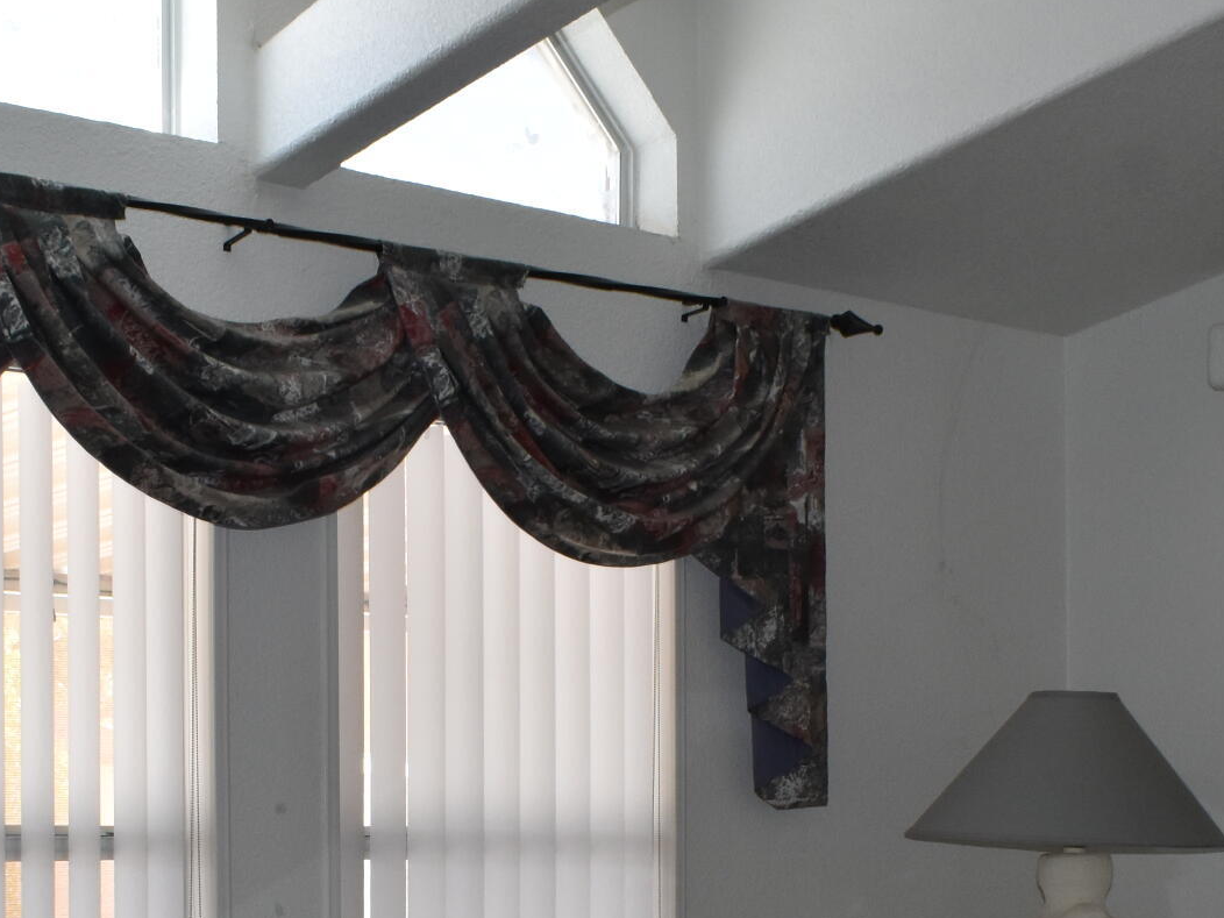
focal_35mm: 74
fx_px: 2617
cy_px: 953
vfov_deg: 19.2
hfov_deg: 26.3
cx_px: 575
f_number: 10
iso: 560
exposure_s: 1/125
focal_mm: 18
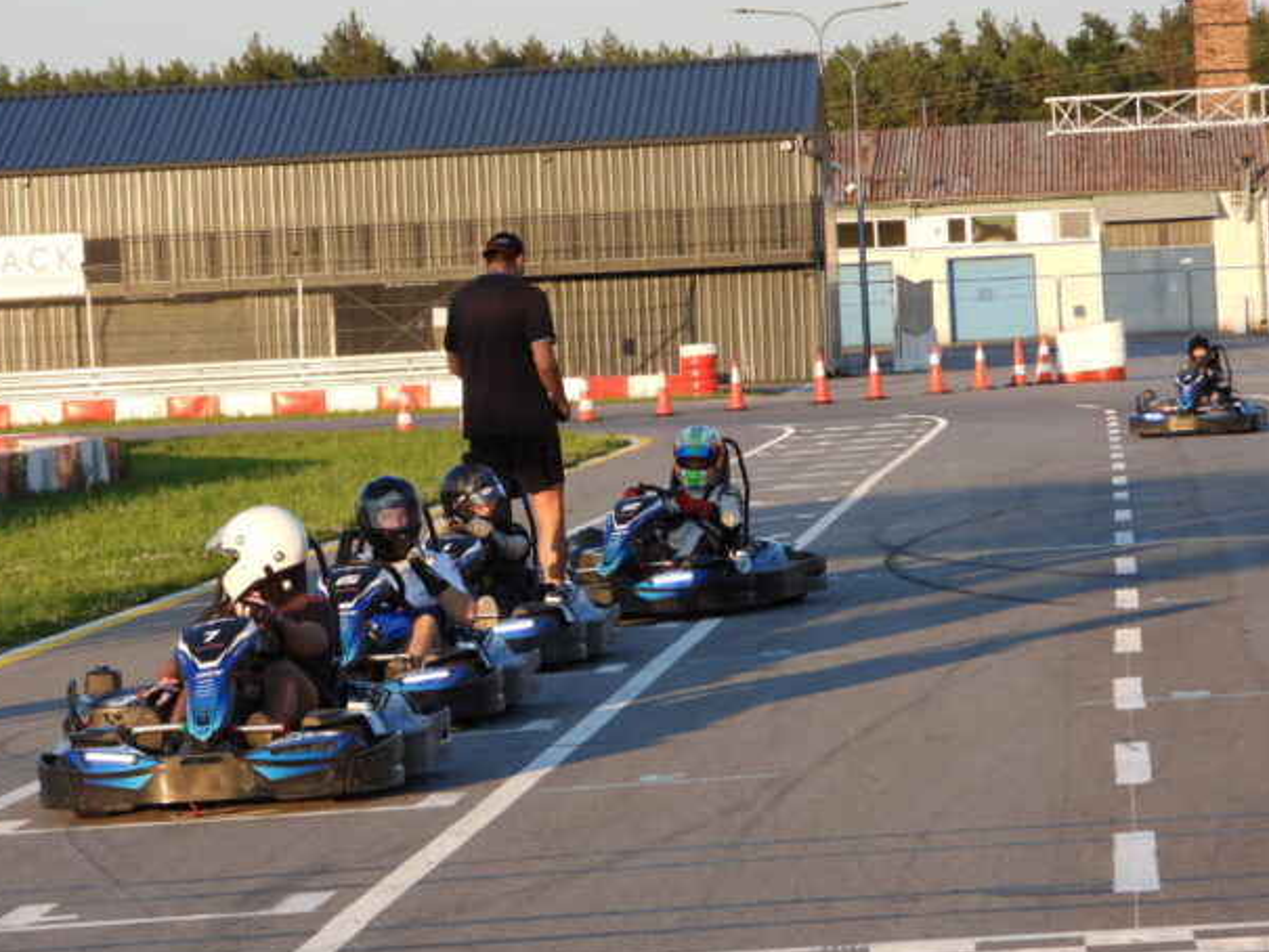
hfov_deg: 10.7
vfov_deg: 8.1
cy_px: 593
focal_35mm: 184
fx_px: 6747
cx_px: 539
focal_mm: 26.1
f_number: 4
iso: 100
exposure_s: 1/250
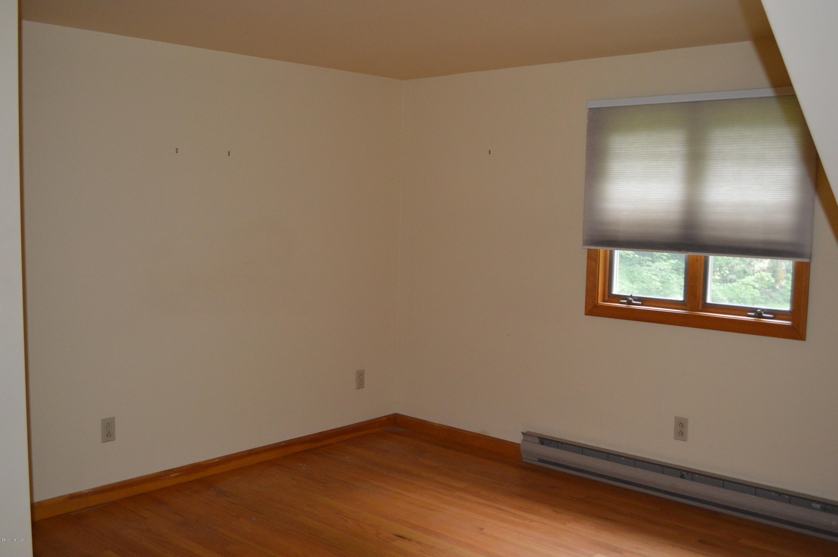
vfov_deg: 36.8
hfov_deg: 53.2
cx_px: 419
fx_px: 837
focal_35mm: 36
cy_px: 278
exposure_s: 1/60
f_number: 4
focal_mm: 24
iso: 1250
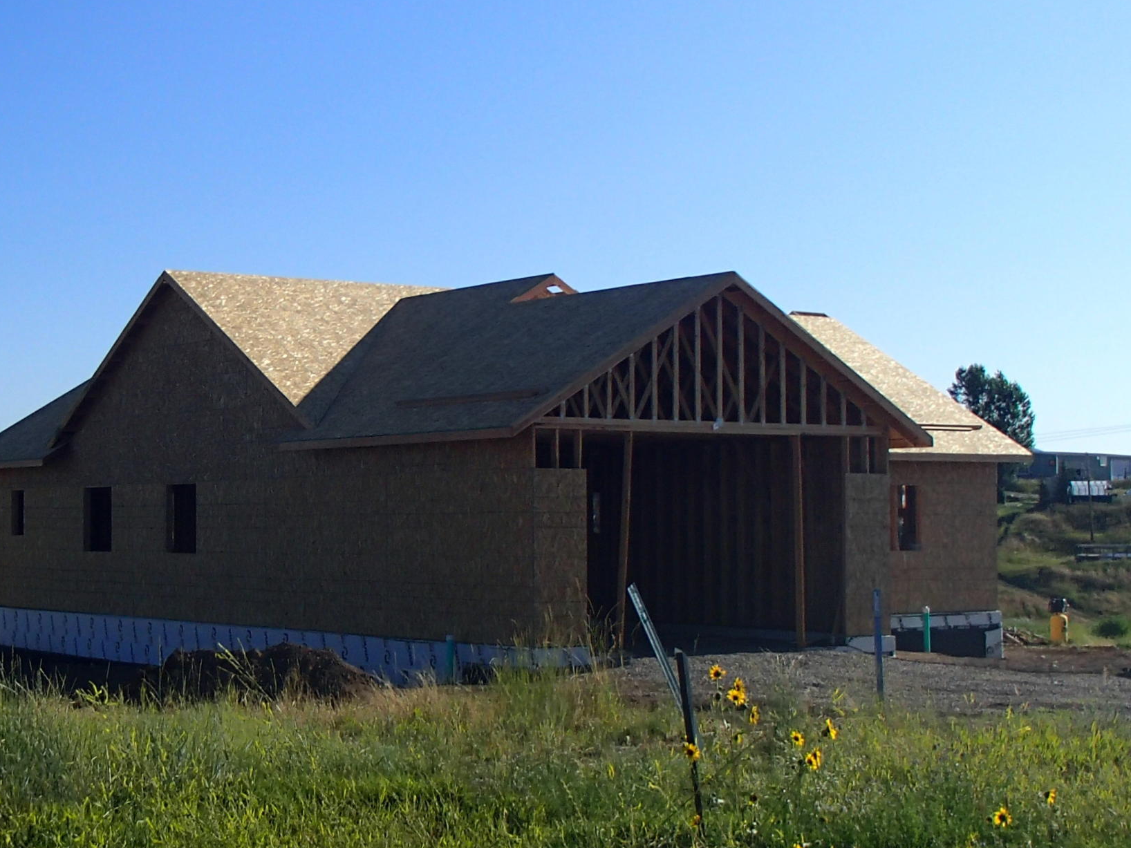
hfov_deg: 28.9
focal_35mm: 66
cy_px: 475
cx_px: 277
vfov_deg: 22.2
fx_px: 2156
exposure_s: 1/125
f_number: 13
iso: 100
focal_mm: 6.45
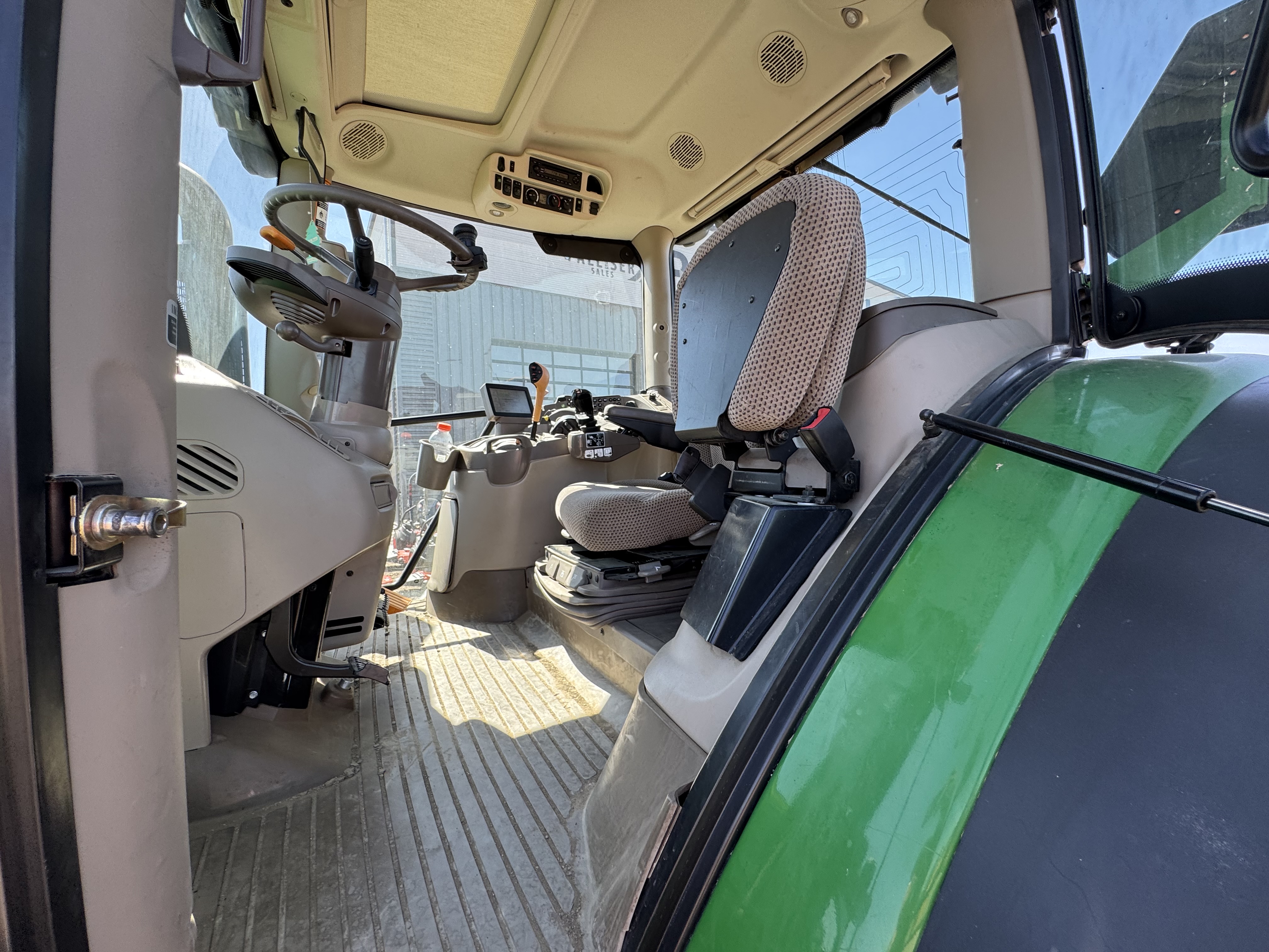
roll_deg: +1.5
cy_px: 476
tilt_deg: -0.8
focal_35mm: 14
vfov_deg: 85.7
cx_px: 634
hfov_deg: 102.1
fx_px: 513
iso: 40
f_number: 2.2
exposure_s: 1/275
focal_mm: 2.22
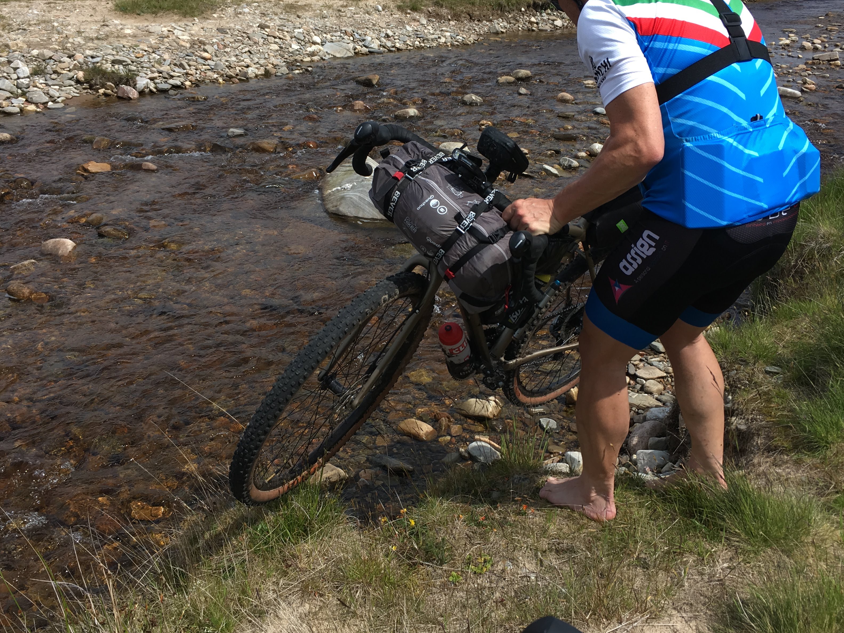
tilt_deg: -19.6
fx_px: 902
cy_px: 297
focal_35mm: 37
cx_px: 440
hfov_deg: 50.1
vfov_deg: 38.7
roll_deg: -2.0
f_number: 2.2
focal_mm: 4.15
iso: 25
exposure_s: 1/1304
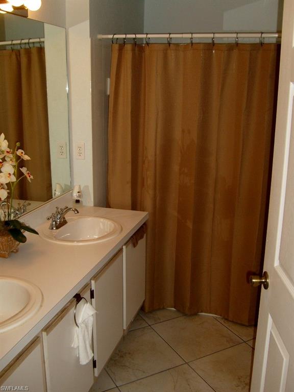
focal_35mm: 35
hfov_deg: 40.7
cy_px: 196
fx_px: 396
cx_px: 147
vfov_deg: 52.6
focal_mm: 5.8
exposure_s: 1/45
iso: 100
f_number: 2.8
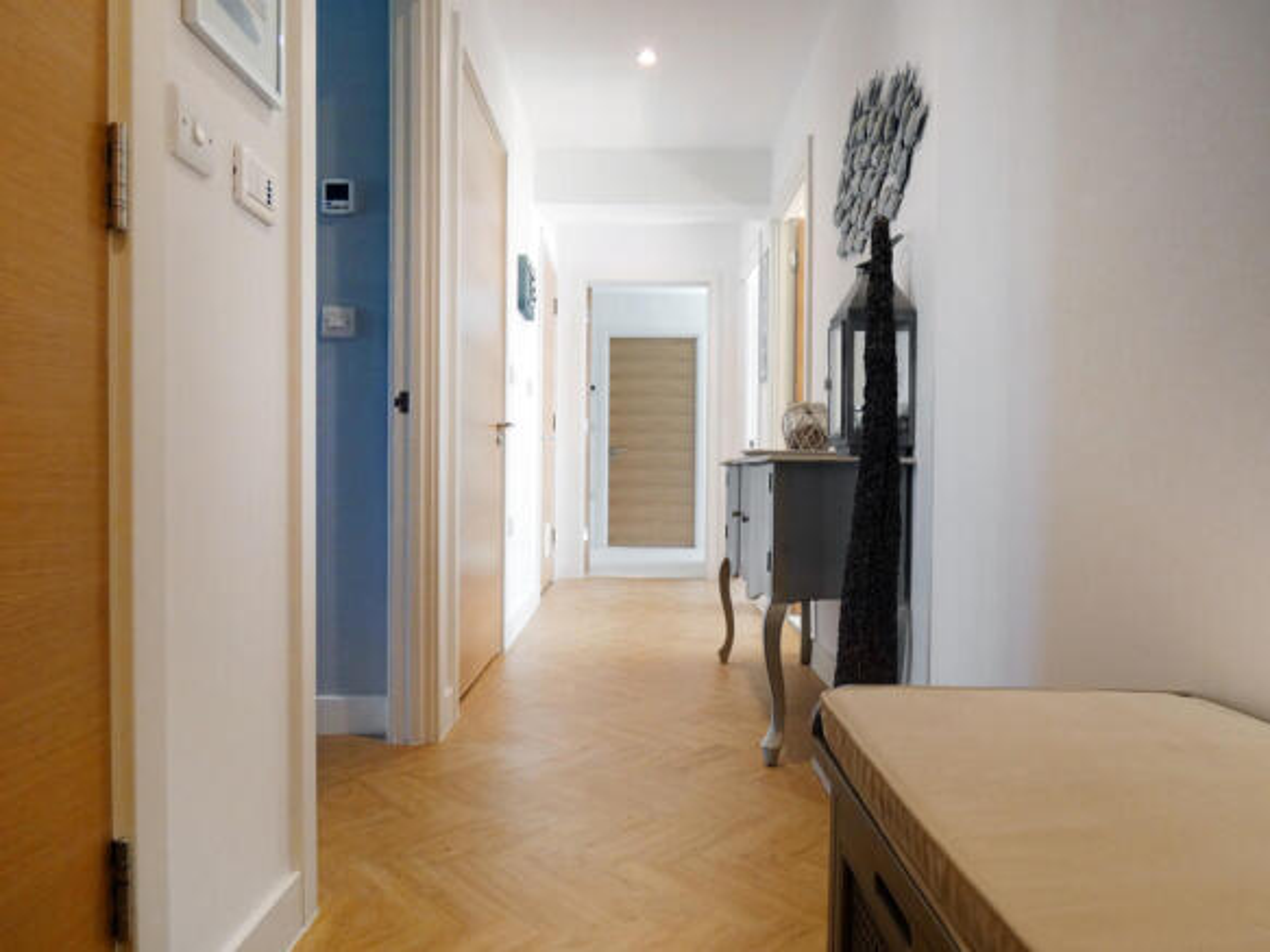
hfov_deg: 76.4
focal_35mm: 22
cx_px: 635
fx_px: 807
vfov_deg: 61.1
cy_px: 476
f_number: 2.9
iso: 200
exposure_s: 1/60
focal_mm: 4
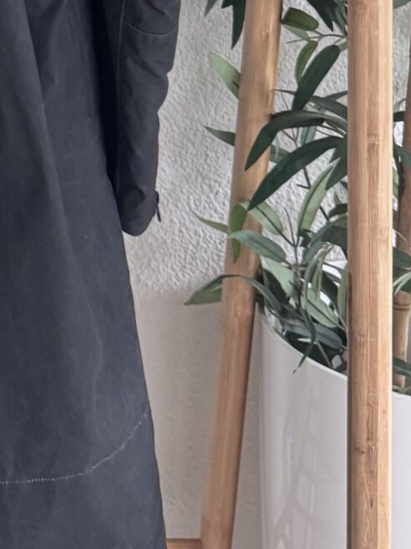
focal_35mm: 94
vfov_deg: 19.3
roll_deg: +0.6
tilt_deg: -5.8
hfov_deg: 14.4
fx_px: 1489
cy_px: -161
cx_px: -256
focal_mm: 6.76
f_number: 1.78
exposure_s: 1/60
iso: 200
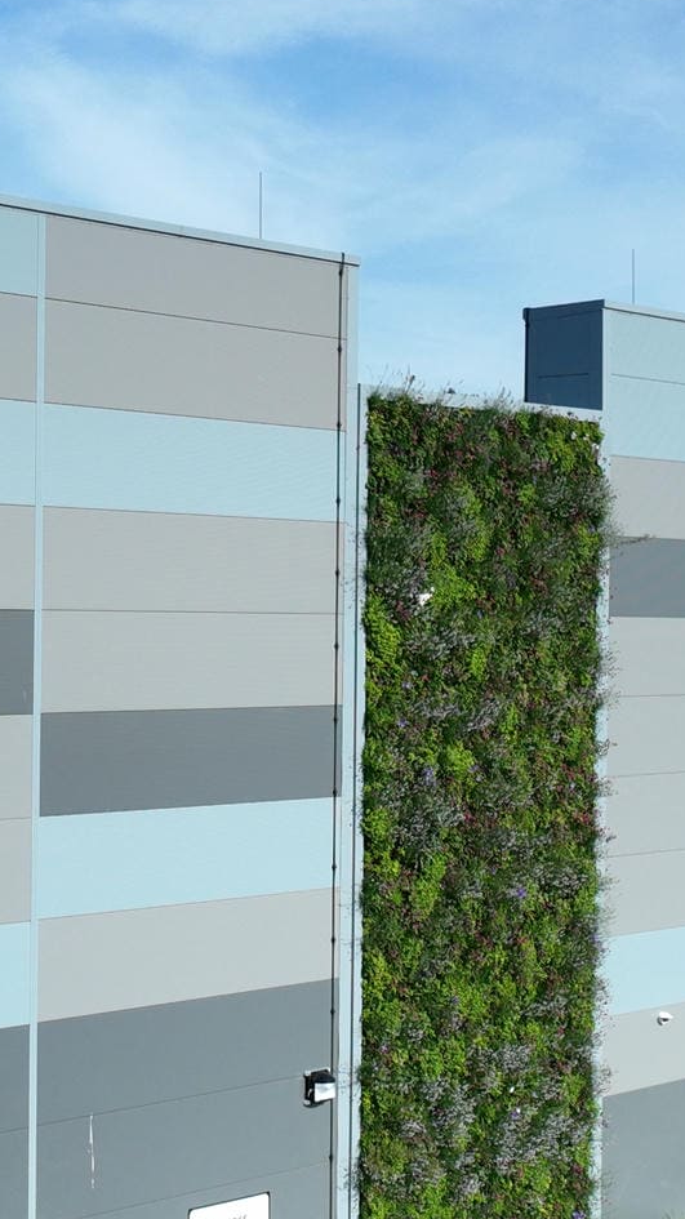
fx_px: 2682
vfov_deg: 25.6
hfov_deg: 14.5
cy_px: 708
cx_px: 139
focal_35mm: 83
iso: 100
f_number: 2.8
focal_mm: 12.29
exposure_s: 1/2000
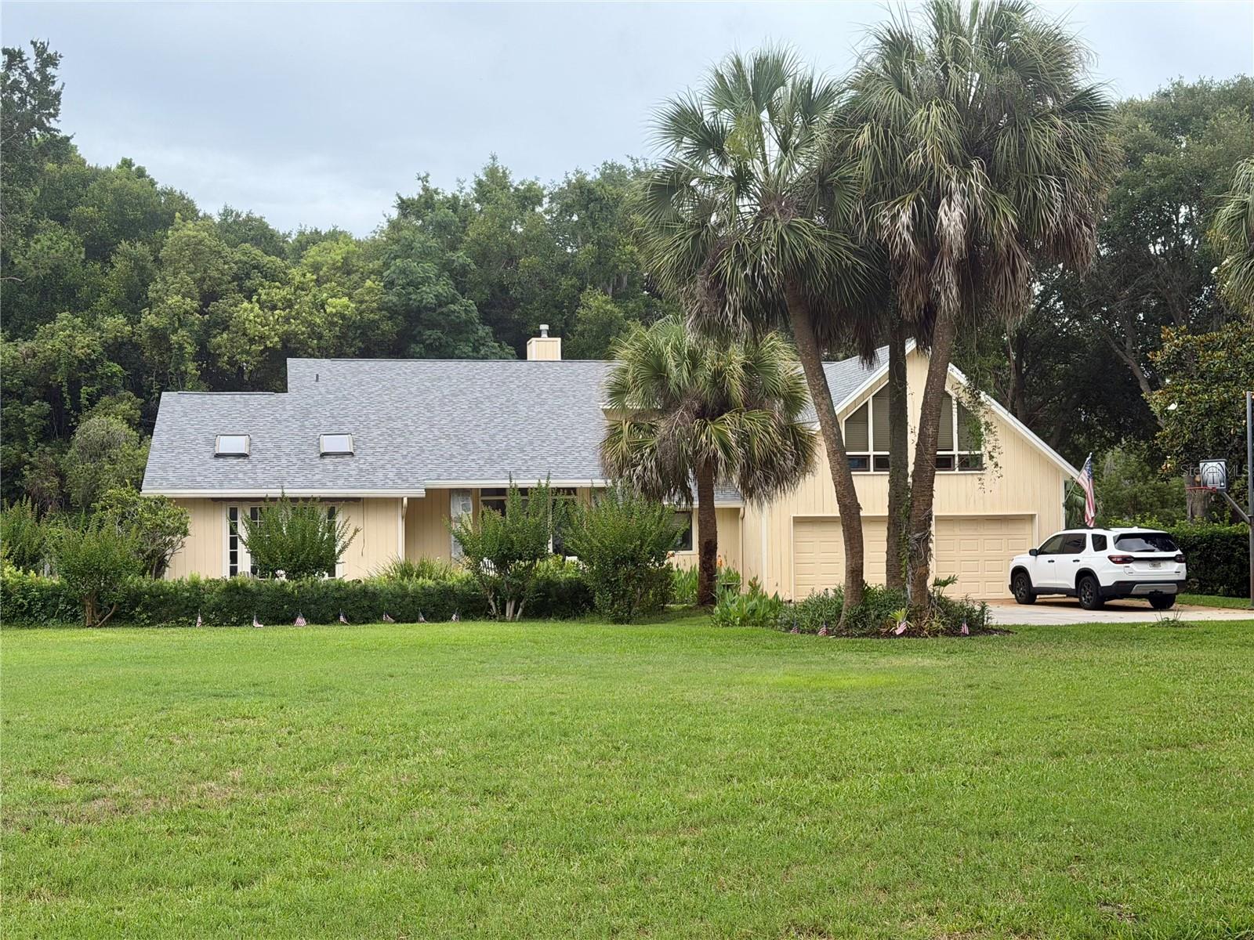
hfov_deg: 39.7
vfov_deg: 30.3
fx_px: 1739
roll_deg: +0.5
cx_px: 627
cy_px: 470
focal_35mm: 48
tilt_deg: +1.5
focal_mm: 6.76
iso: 80
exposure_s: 1/2208
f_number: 1.78
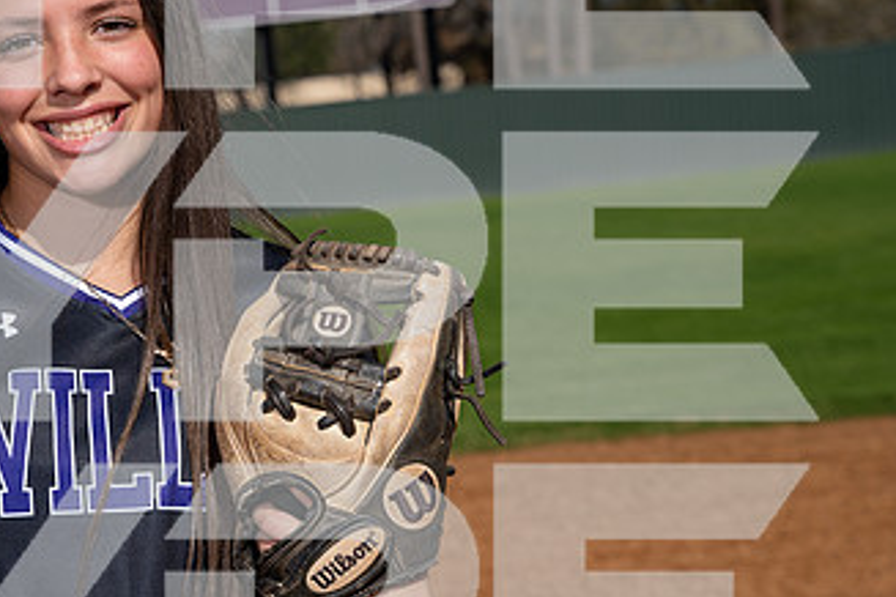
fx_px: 2738
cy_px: 278
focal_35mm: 110
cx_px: 121
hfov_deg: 18.3
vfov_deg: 12.5
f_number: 6.3
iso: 100
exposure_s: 1/640
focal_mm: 62
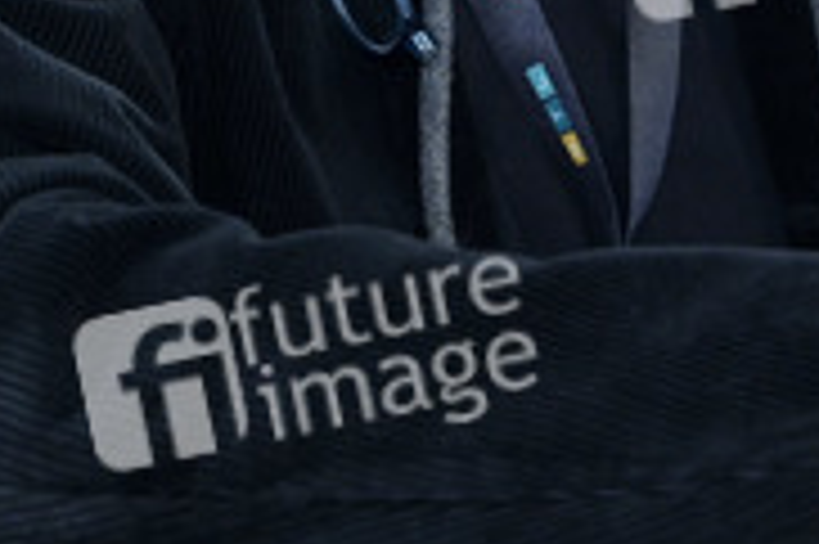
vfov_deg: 12.9
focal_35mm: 99
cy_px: -310
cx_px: 436
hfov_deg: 20.6
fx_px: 2250
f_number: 4
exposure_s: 1/200
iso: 1000
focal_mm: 45
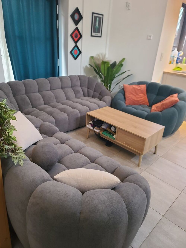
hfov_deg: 54.9
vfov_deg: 69.4
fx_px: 179
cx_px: 93
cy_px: 124
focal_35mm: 25
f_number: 1.8
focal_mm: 7
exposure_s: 1/50
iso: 400
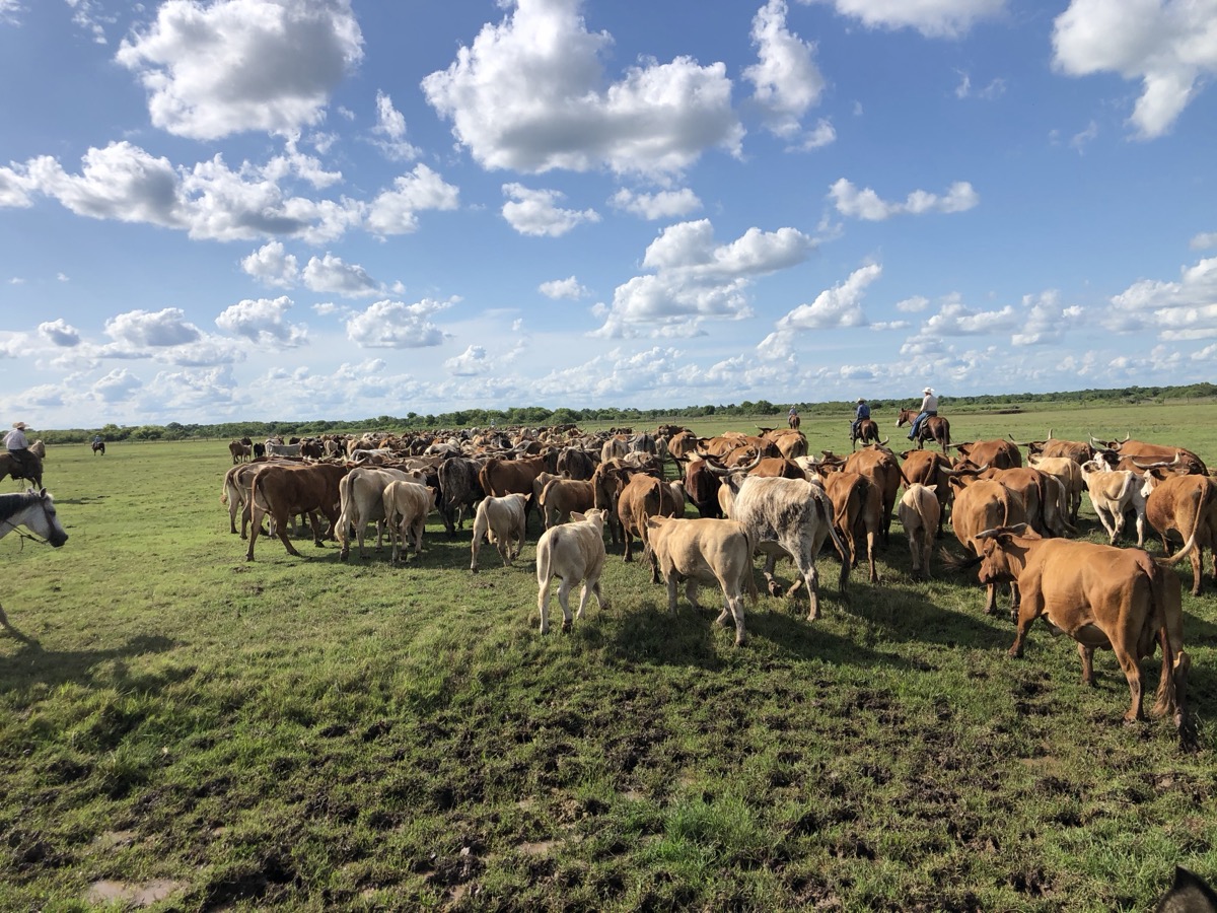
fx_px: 984
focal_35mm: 28
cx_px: 608
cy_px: 456
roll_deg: +2.4
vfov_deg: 49.7
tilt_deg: -3.3
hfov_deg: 63.4
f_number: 1.8
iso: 25
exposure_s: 1/3745
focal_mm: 4
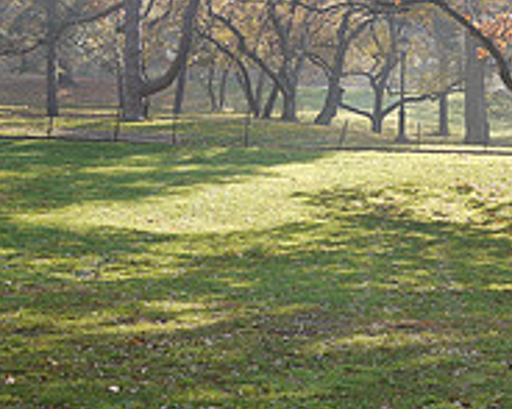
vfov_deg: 12.4
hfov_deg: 14.5
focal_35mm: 123
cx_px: 785
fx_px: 1863
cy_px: -18
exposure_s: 1/125
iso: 100
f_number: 4.5
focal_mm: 20
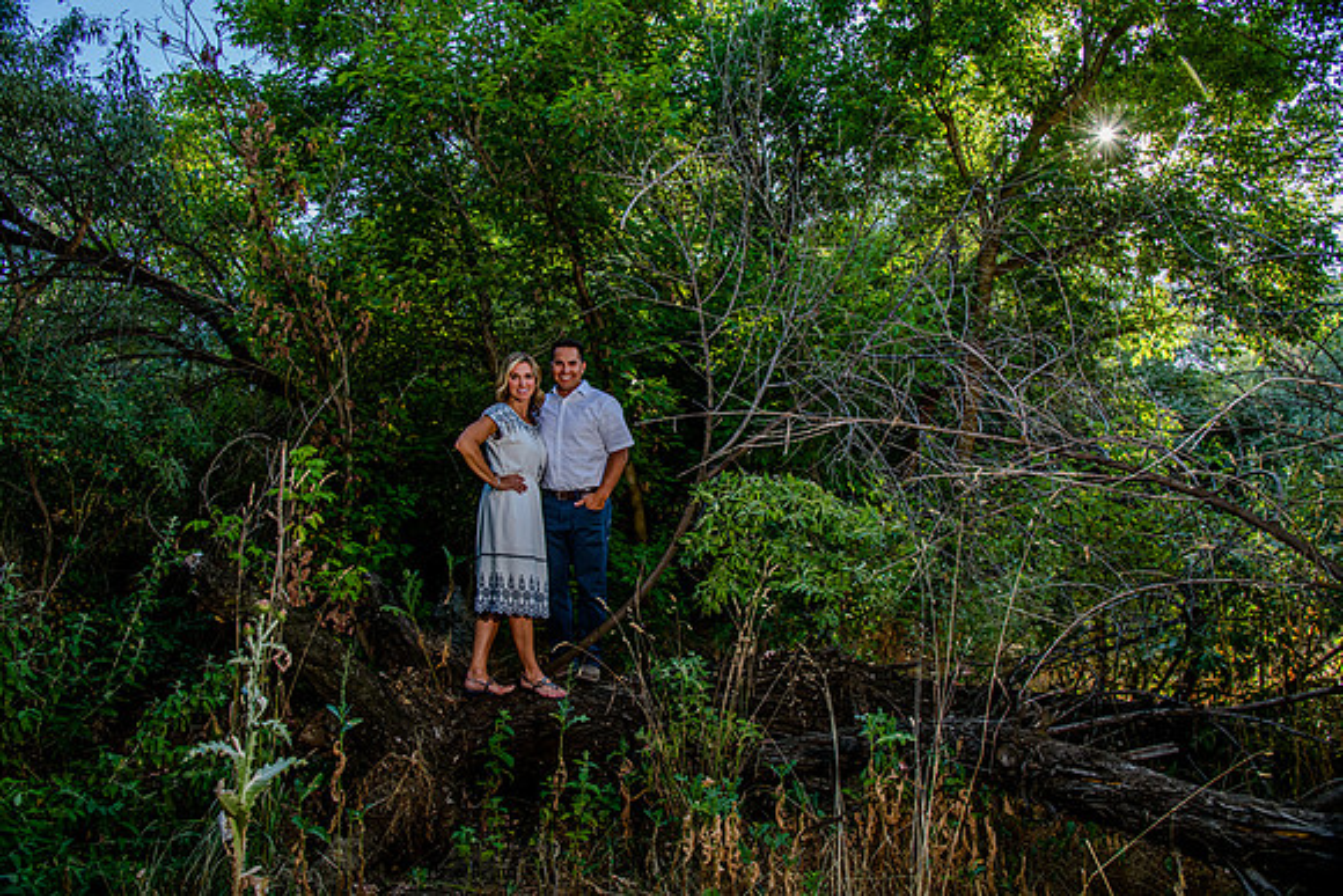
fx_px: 896
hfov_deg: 73.7
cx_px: 672
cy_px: 448
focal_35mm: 24
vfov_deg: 53.2
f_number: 7.1
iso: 500
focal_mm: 24
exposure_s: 1/250
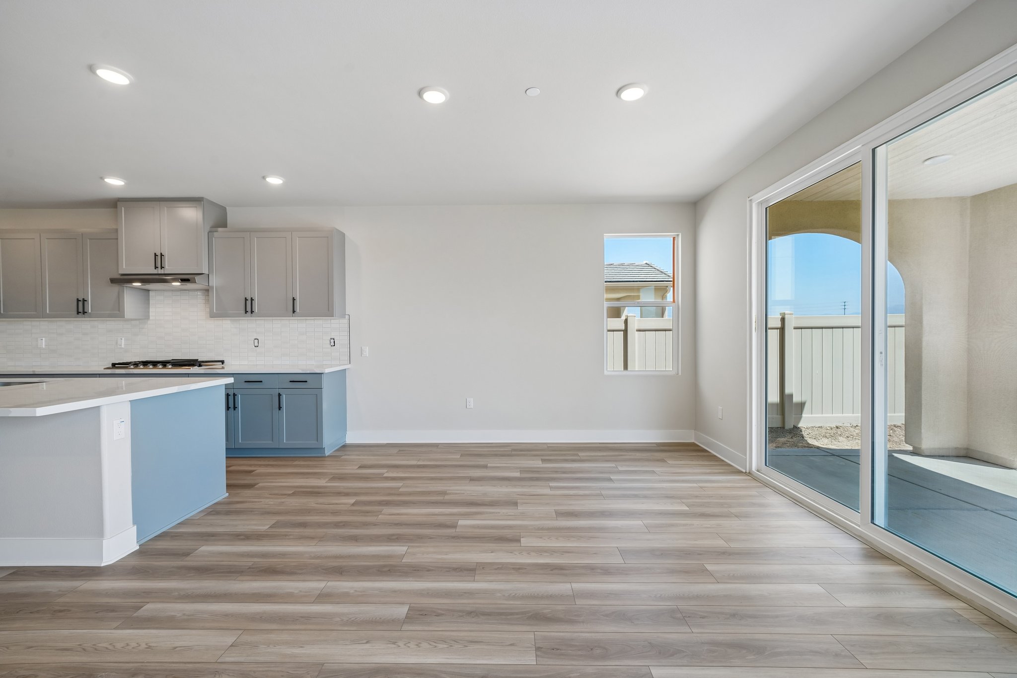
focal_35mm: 15
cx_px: 508
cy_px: 339
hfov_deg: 100.4
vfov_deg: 77.3
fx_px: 424
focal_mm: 15
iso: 125
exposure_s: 1/30
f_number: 8
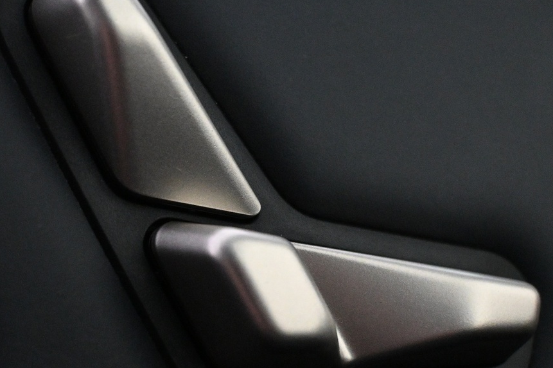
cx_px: 280
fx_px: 997
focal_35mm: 65
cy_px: 167
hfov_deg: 31.0
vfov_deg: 20.9
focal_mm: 23
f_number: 4.2
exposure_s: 1/125
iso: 5000
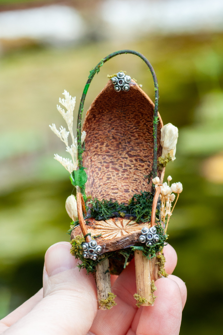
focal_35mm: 135
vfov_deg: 15.2
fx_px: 1258
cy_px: 168
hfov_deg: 10.1
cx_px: 112
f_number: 14
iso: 800
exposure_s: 1/320
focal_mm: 90
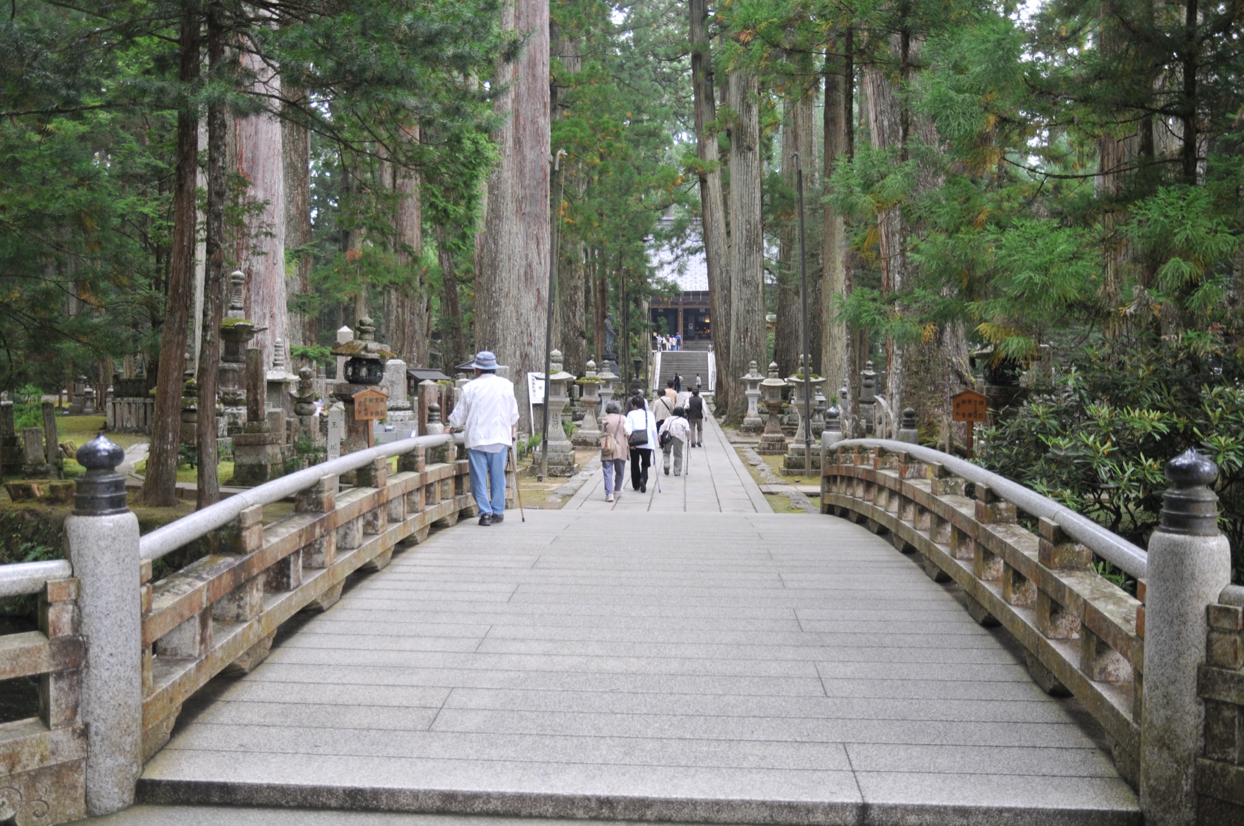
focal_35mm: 28
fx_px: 984
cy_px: 413
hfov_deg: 64.6
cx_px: 622
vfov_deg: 45.6
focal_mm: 19
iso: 200
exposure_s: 1/30
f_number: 3.8
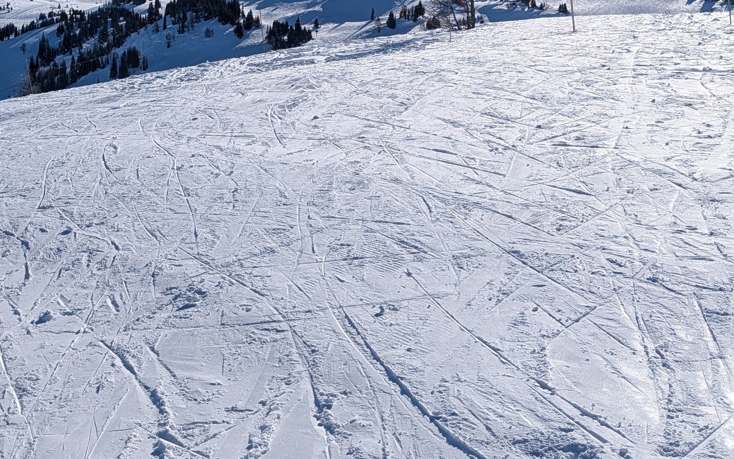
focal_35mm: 59
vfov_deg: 21.3
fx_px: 1180
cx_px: 63
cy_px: 16
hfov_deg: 32.7
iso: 25
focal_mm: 6.9
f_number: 1.68
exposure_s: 1/3030
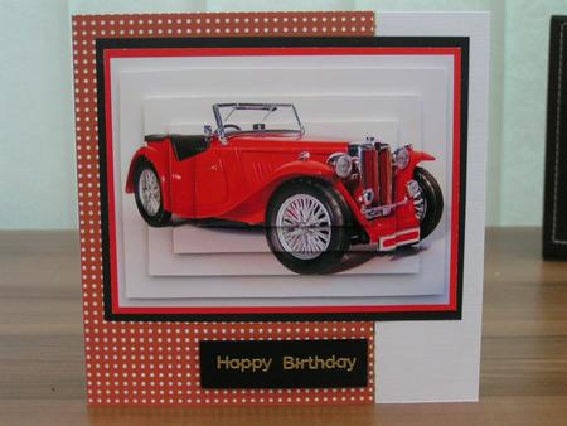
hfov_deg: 30.7
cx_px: 284
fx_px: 1032
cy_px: 213
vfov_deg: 23.3
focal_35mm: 63
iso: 200
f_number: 3.2
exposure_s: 1/13
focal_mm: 9.7
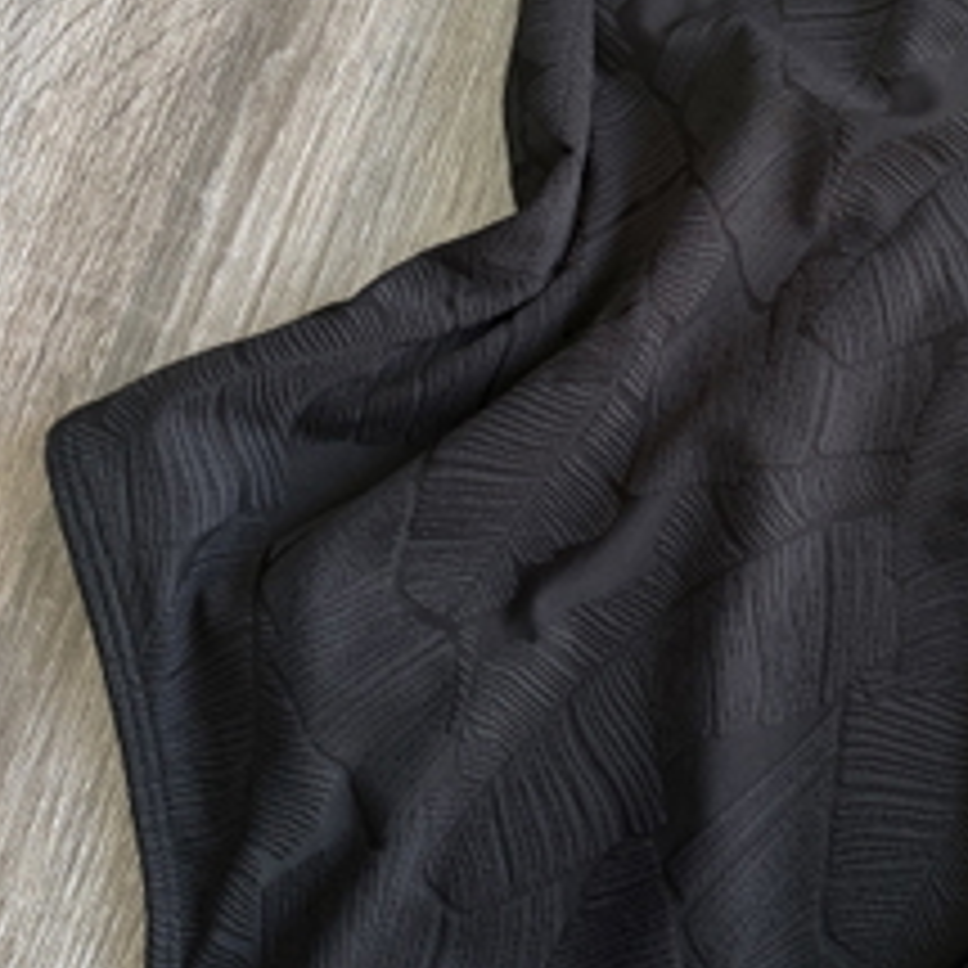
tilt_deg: -76.7
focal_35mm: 57
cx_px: 792
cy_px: 299
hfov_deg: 29.3
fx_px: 1803
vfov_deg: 29.8
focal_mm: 5.96
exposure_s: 1/122
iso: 125
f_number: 1.6
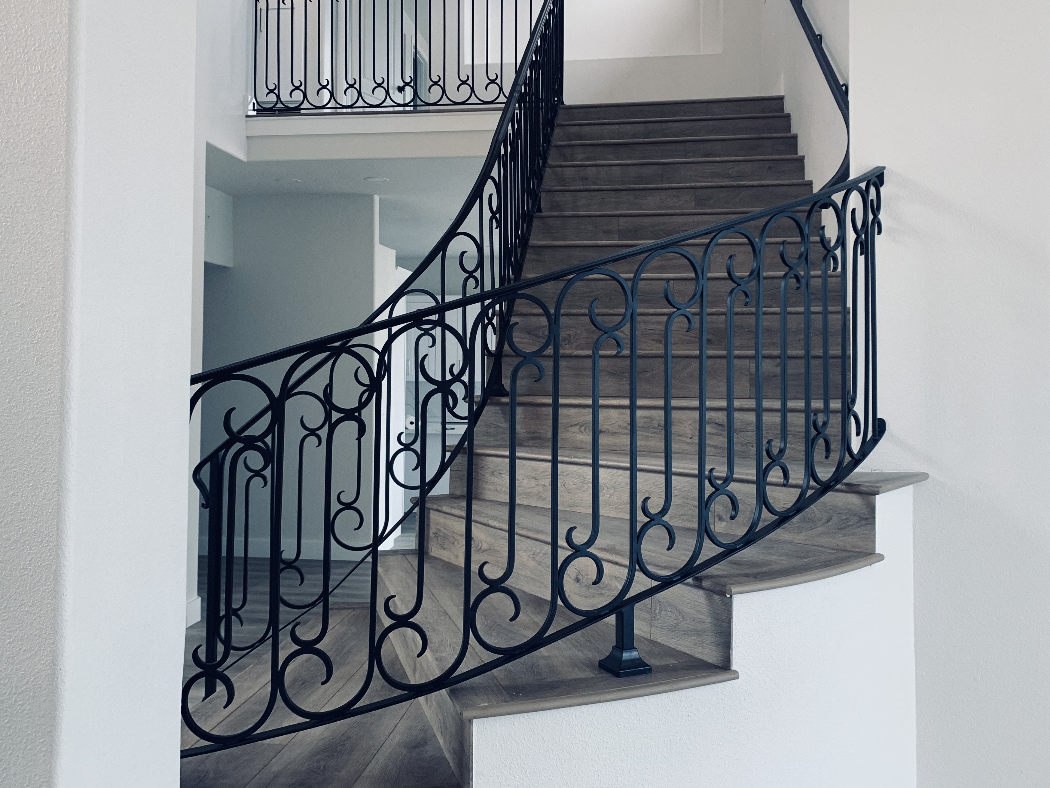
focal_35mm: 30
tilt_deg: +1.9
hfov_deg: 60.0
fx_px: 910
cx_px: 514
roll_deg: -0.6
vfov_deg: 46.6
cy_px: 334
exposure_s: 1/120
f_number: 1.8
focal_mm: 4.25
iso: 80
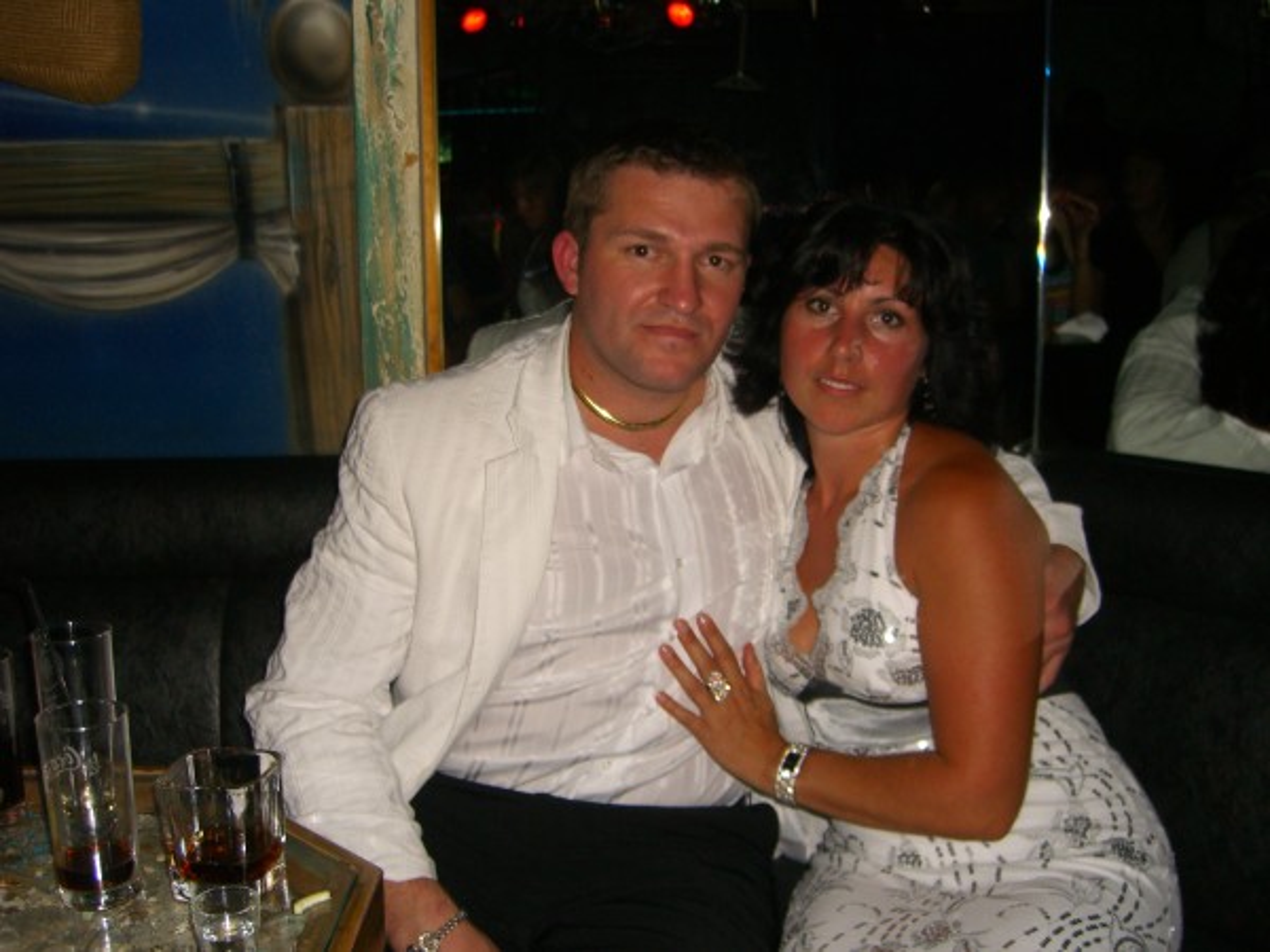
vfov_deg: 37.7
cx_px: 635
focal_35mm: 38
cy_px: 476
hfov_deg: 49.0
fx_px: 1394
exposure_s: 1/60
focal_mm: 7.9
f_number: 2.8
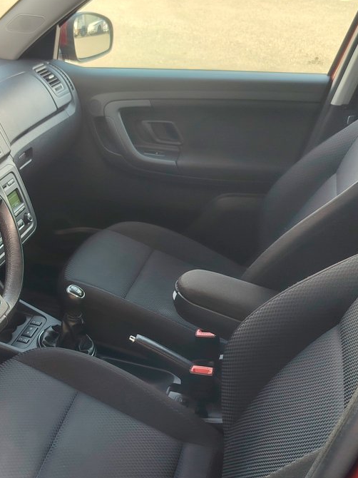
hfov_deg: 32.2
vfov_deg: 43.5
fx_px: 593
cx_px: 46
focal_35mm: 43
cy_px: 300
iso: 151
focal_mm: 5.25
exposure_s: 1/50
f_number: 1.75
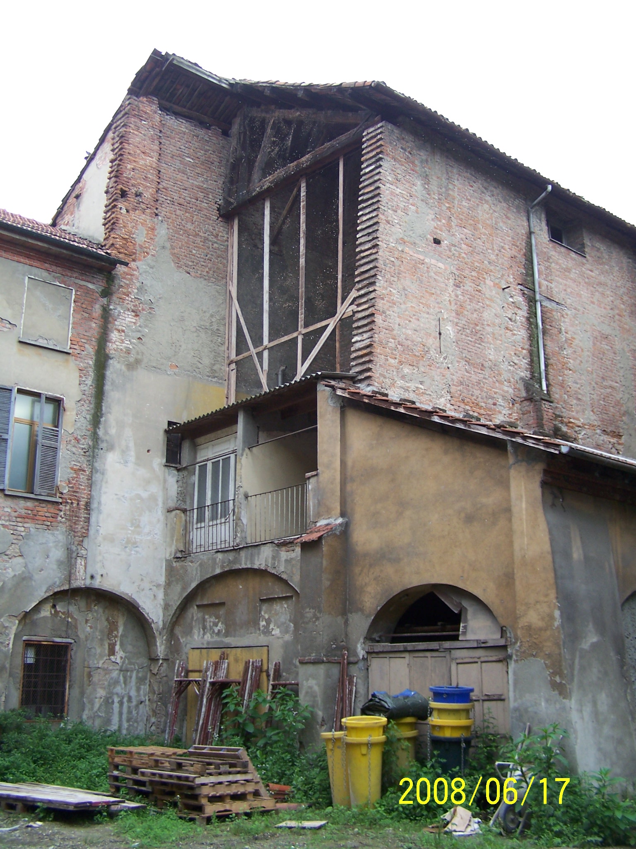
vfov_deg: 49.0
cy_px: 424
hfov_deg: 37.7
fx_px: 931
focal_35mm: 38
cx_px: 318
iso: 80
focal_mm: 6.3
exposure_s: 1/125
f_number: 2.8
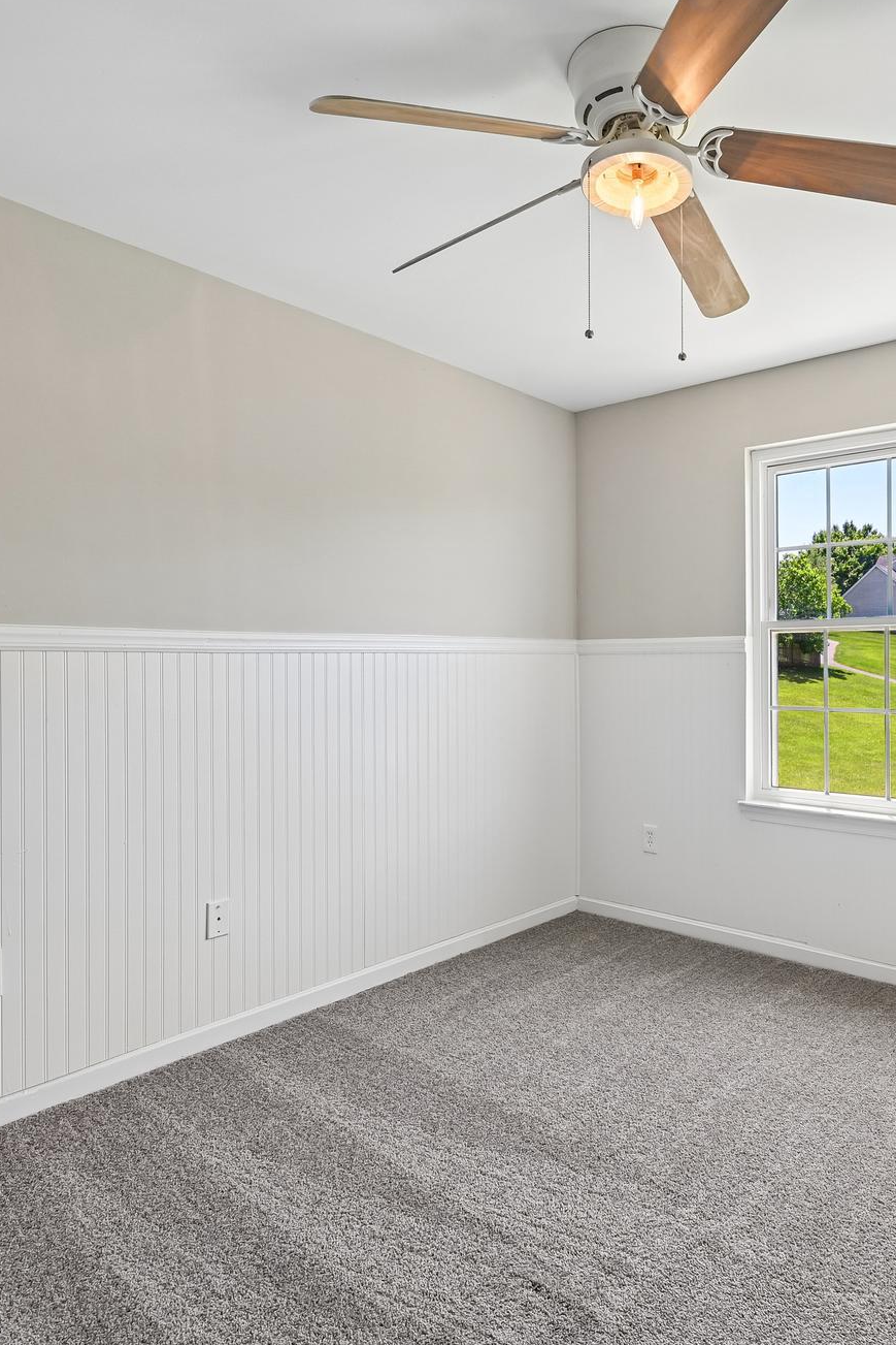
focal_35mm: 22
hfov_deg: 55.4
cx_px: 632
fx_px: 821
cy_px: 657
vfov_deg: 78.6
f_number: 8
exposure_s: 1/25
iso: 100
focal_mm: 14
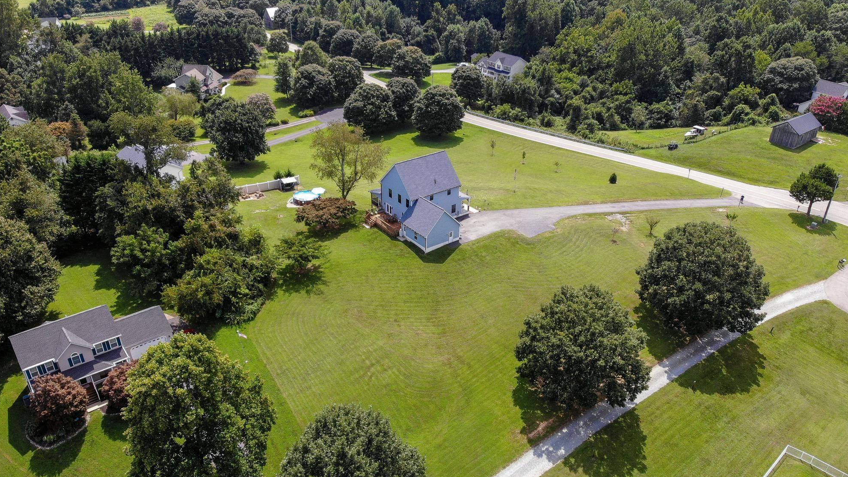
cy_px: 268
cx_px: 418
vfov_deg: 42.8
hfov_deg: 69.9
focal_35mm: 27
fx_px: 607
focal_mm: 4.5
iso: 100
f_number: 2.8
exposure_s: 1/535
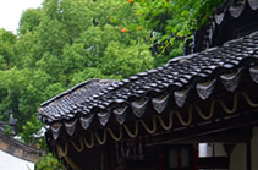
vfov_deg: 11.3
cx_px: -131
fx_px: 825
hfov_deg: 16.2
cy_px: 250
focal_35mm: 116
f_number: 9
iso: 400
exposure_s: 1/125
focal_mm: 25
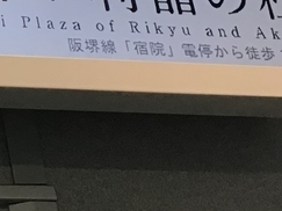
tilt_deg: +31.0
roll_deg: +4.9
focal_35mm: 153
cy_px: -103
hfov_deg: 12.0
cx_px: -204
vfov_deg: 9.4
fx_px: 1246
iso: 25
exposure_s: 1/30
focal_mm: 3.3
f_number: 2.4
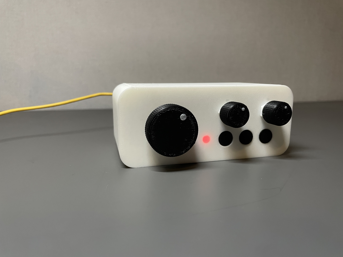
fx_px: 258
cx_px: 172
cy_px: 128
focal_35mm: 26
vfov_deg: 53.1
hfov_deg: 67.3
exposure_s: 1/50
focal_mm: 4.2
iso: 250
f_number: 1.6
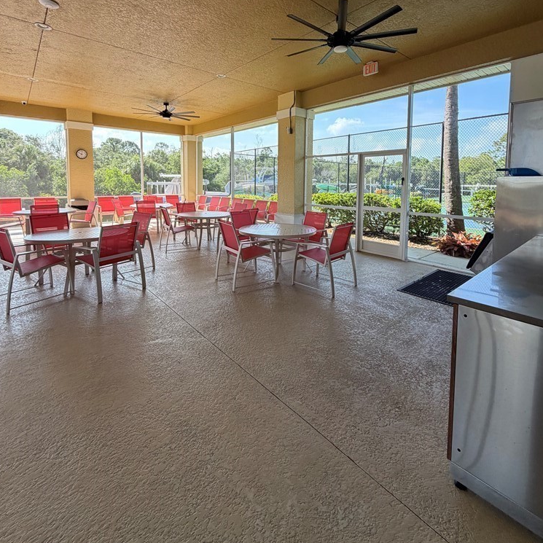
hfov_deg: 84.0
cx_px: 276
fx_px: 302
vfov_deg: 82.4
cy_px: 203
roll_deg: -1.4
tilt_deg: -3.1
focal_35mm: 17
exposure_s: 1/192
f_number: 2.2
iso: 50
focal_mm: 2.22
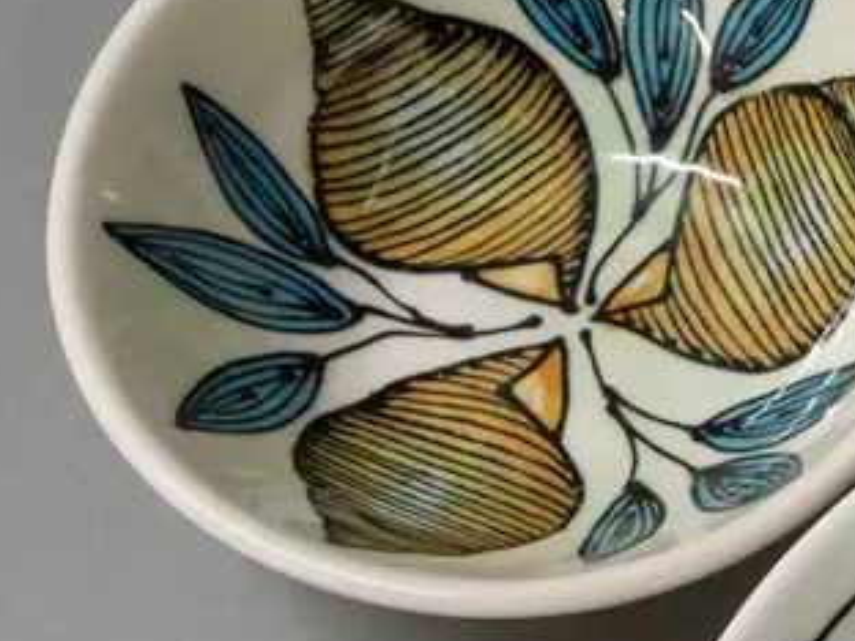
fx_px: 3730
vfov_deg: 9.7
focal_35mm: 151
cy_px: 682
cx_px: 1337
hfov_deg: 12.4
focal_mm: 23
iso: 3200
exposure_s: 1/200
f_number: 5.6
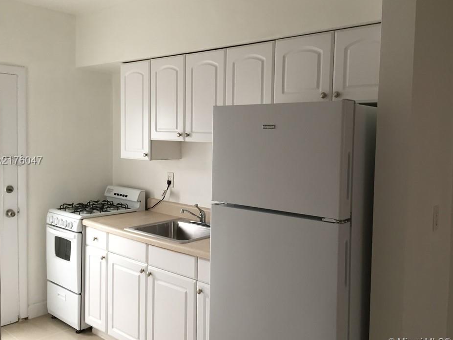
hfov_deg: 56.8
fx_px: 419
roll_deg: -2.2
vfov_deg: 44.1
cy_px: 161
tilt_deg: -3.4
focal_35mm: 32
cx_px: 243
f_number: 2.2
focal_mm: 4.15
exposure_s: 1/30
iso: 64
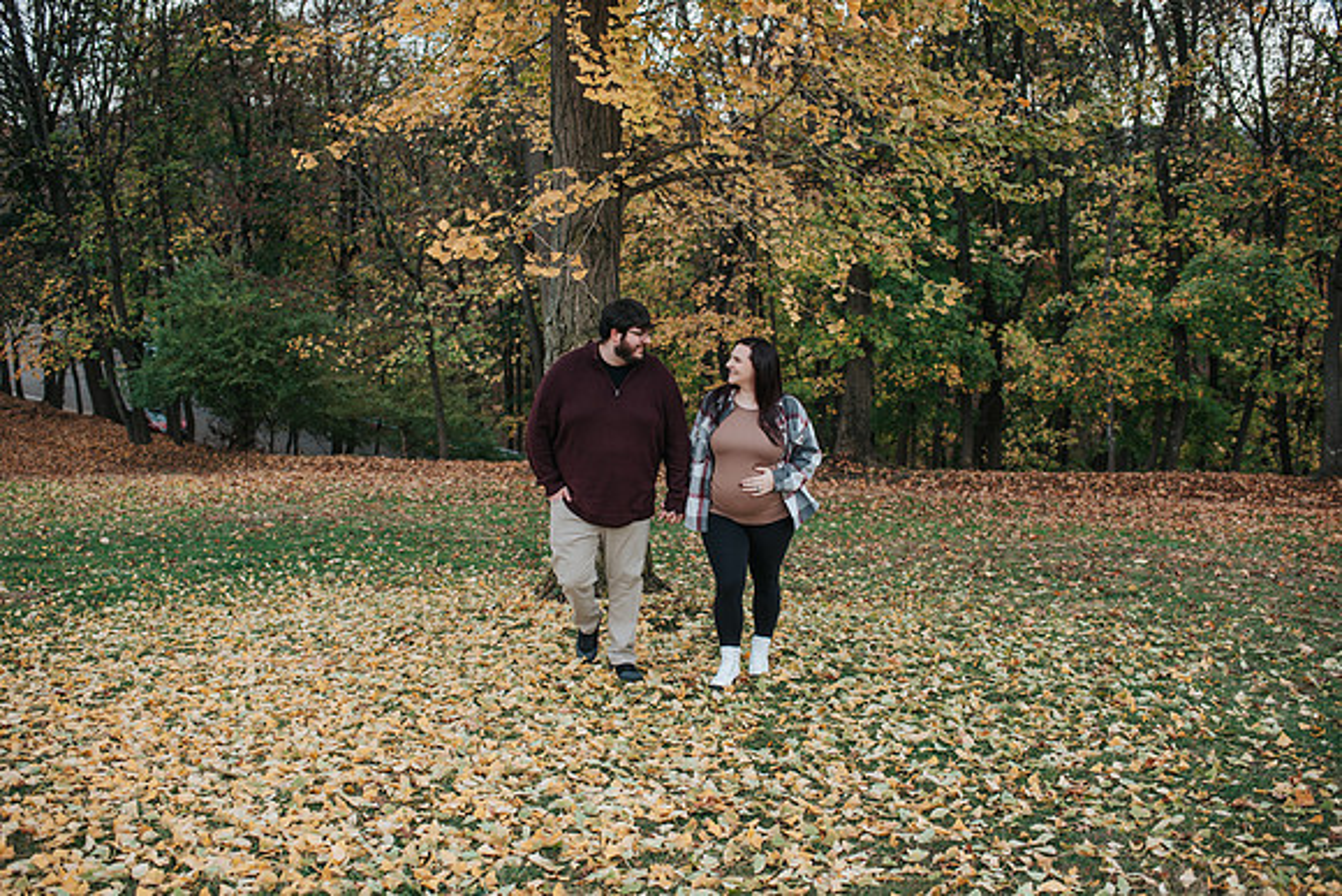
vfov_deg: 36.2
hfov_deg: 52.2
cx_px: 671
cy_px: 470
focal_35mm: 37
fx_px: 1369
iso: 100
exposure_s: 1/200
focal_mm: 35
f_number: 2.8
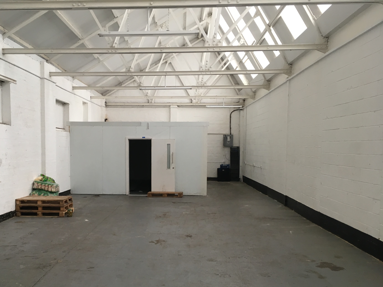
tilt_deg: -2.9
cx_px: 192
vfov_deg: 48.2
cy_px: 144
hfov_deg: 61.7
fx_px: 321
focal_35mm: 29
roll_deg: -0.6
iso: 100
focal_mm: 4.15
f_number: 2.2
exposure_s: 1/33
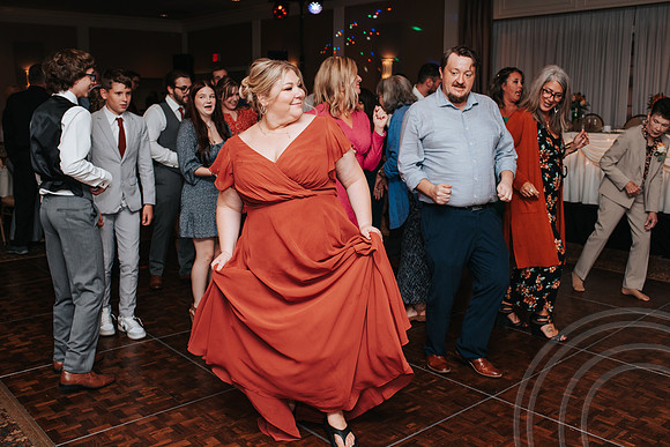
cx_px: 335
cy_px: 224
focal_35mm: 35
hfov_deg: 54.4
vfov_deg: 37.9
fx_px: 652
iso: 1000
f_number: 4.5
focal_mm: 35
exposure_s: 1/160
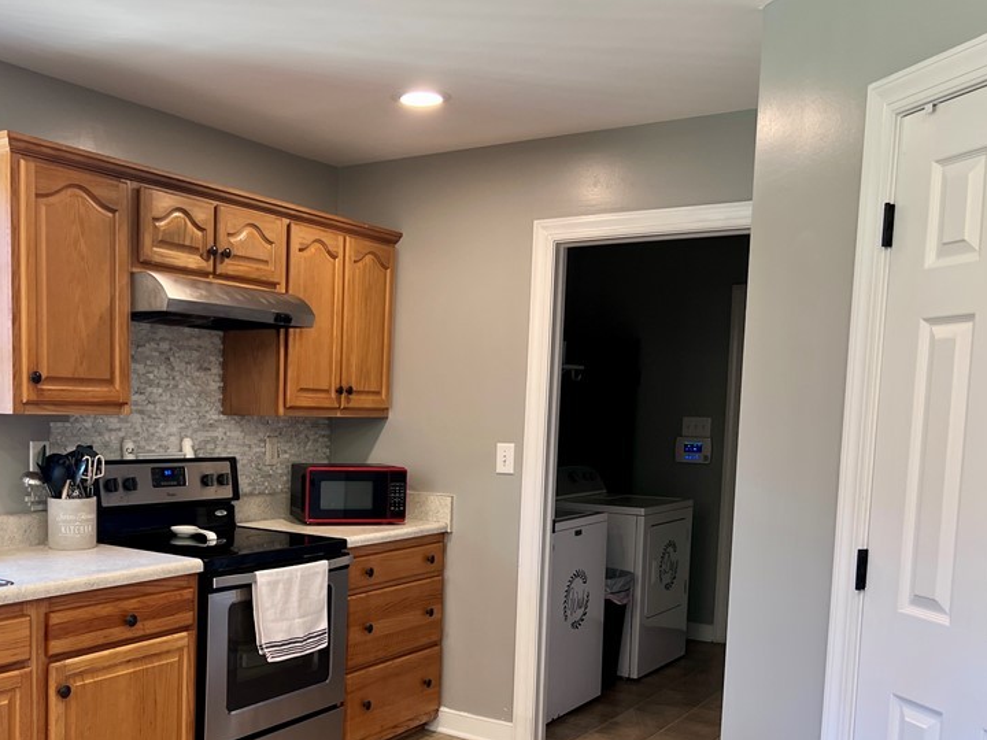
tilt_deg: -4.9
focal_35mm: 37
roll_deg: -1.7
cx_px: 315
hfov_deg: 49.1
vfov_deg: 38.2
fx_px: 1055
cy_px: 503
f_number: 1.5
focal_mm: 5.7
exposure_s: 1/120
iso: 125
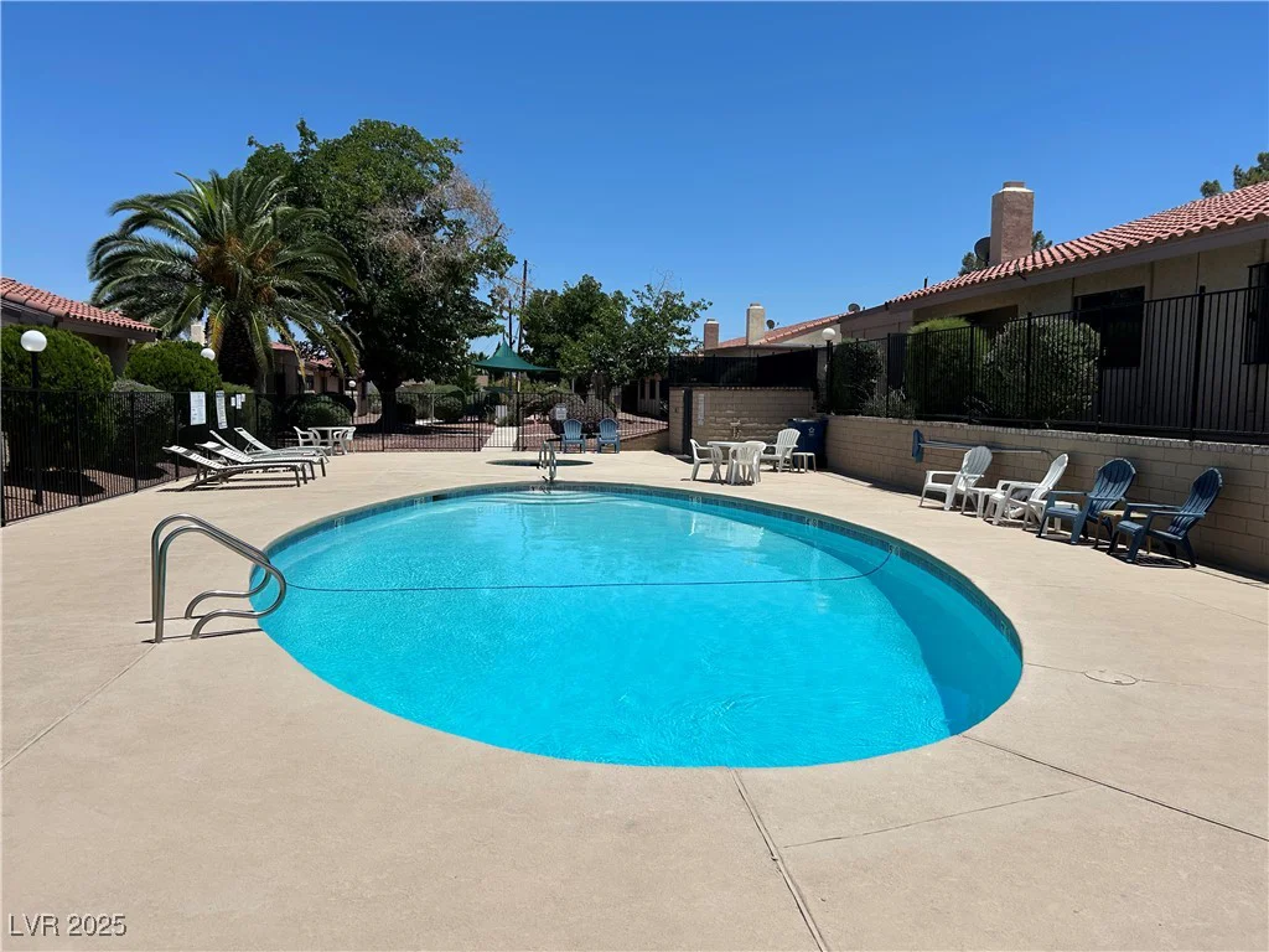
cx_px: 634
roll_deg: -0.3
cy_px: 476
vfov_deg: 53.1
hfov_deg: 67.3
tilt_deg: -4.8
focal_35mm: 26
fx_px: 953
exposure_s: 1/8000
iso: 50
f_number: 1.5
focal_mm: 5.7
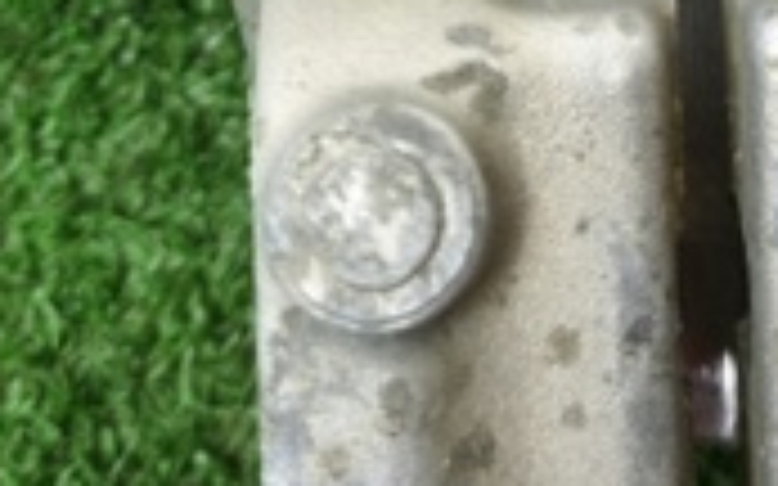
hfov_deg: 22.9
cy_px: -400
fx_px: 1908
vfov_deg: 13.1
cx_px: 549
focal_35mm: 90
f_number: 1.7
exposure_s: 1/50
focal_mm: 5.35
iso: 400
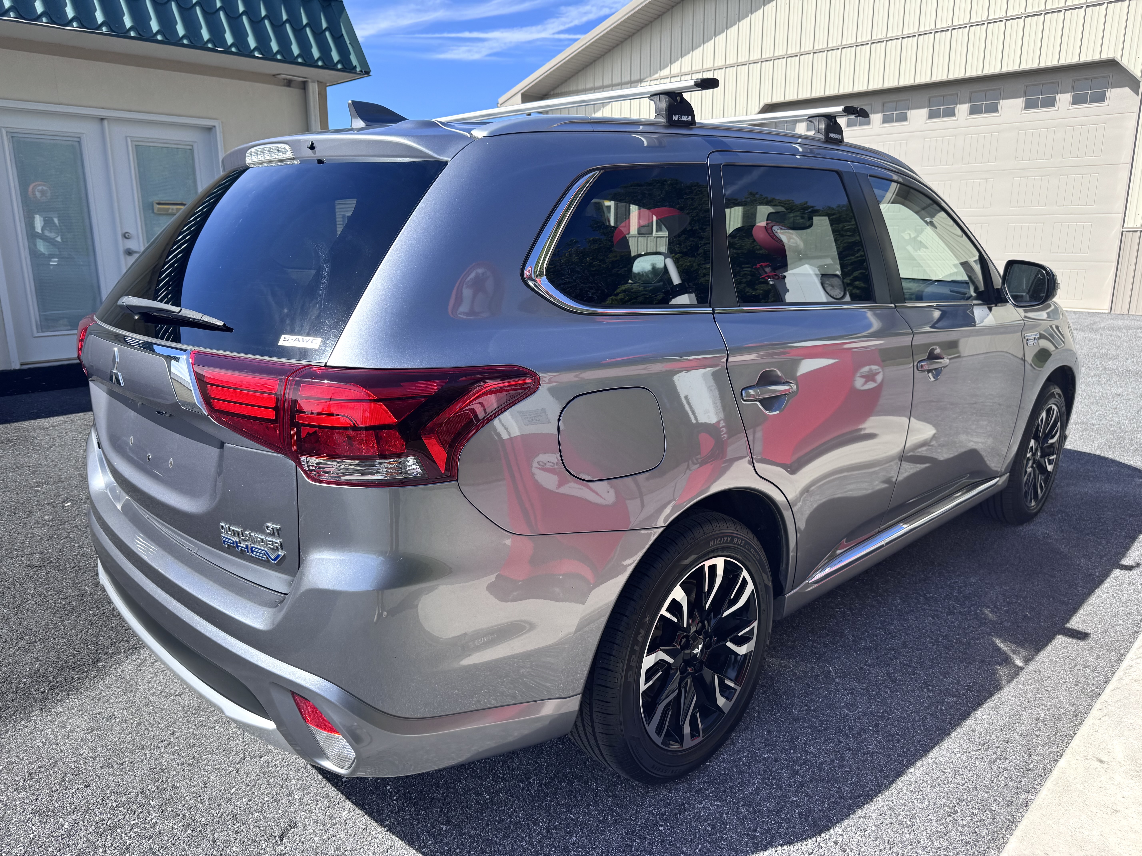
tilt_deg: -12.9
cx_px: 571
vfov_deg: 56.8
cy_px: 428
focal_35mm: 24
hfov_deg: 71.6
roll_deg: +0.8
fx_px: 792
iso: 80
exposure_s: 1/1980
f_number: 1.78
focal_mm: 6.76
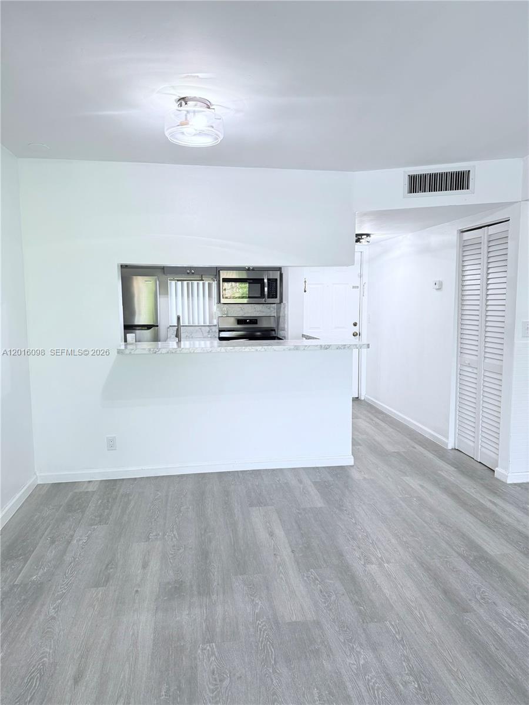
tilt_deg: -5.9
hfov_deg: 56.8
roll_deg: -0.3
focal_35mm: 24
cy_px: 352
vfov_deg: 71.6
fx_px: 489
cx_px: 264
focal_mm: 6.76
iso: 125
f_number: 1.78
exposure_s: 1/60
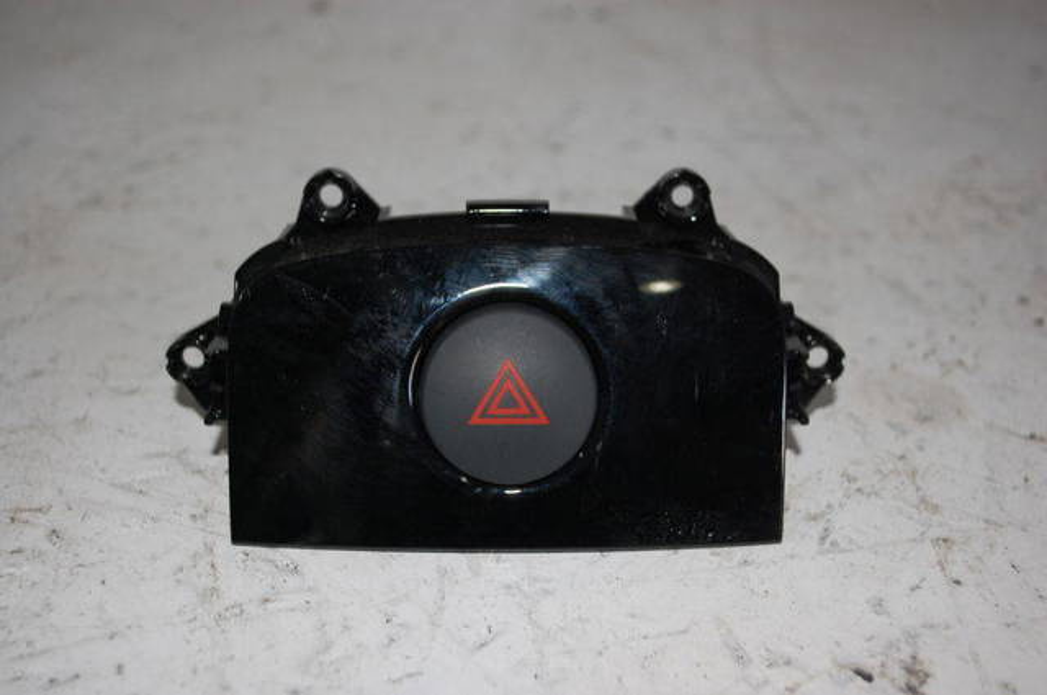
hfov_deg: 46.5
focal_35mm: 42
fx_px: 1220
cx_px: 524
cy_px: 348
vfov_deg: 31.8
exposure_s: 1/60
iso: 400
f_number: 4.5
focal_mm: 28
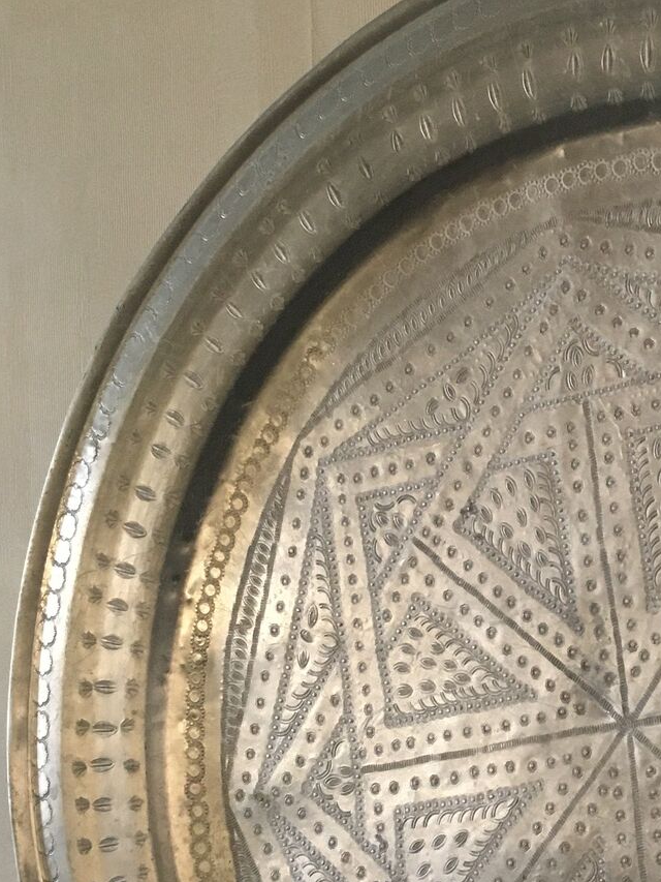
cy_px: 619
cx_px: 752
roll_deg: +0.2
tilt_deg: -3.0
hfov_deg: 20.5
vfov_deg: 28.3
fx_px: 1731
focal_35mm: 68
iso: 200
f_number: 2.2
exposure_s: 1/33
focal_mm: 4.15
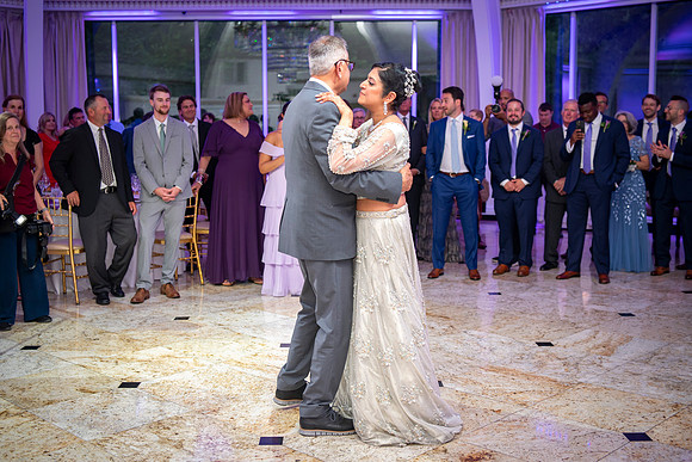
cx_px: 345
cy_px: 230
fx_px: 824
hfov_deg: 45.5
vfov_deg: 31.3
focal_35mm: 43
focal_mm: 40
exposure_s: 1/125
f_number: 2.8
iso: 800
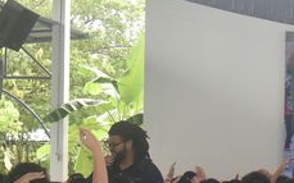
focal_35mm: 167
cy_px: 103
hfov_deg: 12.1
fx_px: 1338
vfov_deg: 7.9
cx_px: 408
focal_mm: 50
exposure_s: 1/320
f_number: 4.5
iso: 2000
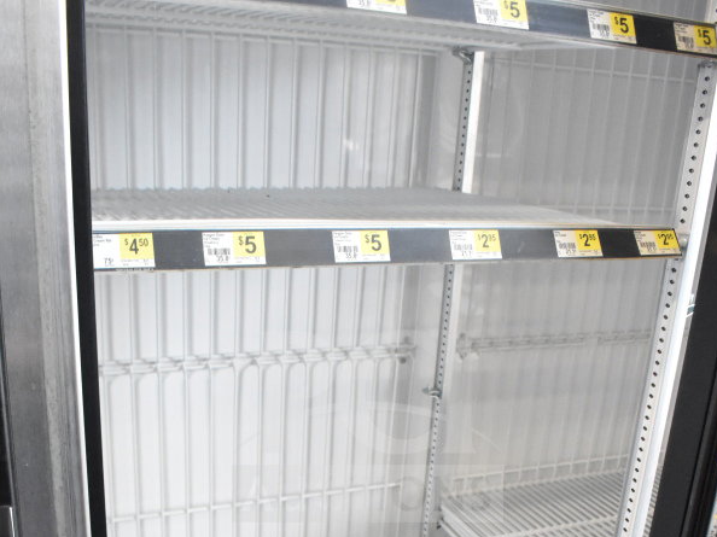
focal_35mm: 40
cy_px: 427
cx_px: 367
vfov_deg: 34.9
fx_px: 828
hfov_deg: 46.8
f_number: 6.3
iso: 6400
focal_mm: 18
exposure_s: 1/160
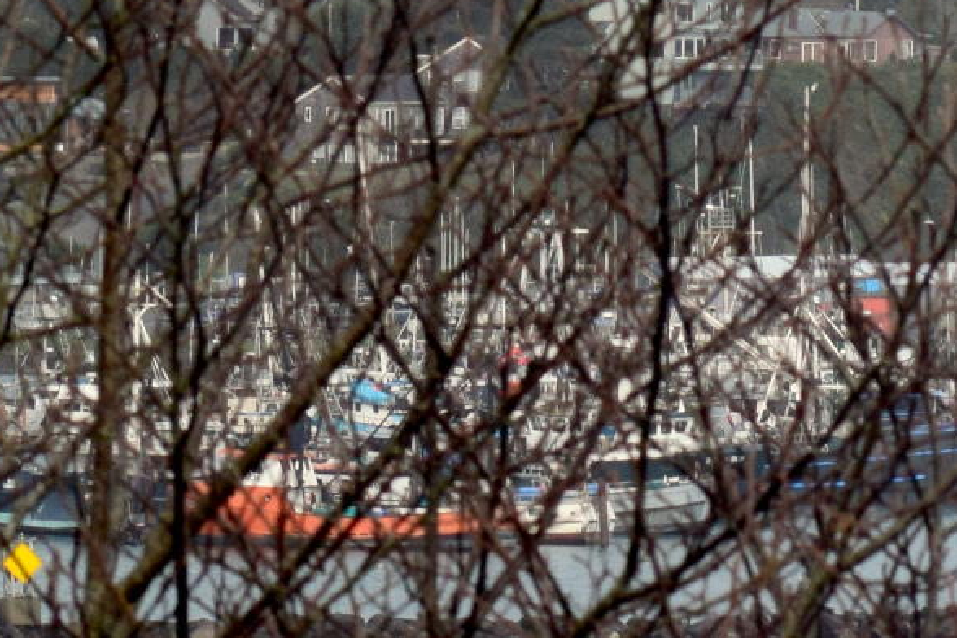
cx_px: 2262
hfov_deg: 3.8
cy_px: -285
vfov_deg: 2.6
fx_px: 14248
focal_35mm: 536
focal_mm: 70
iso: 400
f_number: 11
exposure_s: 1/400
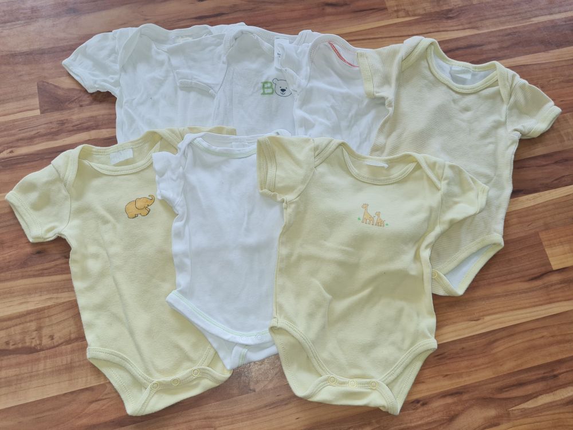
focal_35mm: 26
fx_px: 430
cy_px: 215
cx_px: 286
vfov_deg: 53.1
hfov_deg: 67.3
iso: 50
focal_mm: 5.4
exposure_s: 1/100
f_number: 1.8
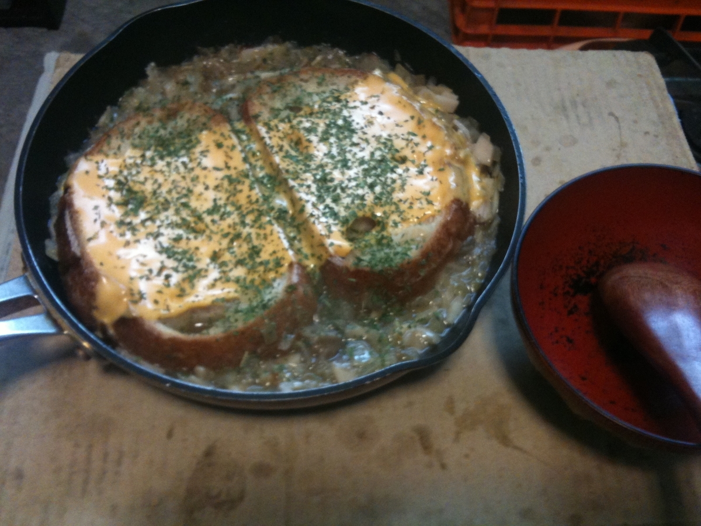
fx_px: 709
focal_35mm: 35
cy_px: 263
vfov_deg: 40.7
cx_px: 350
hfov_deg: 52.6
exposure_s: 1/15
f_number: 2.8
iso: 160
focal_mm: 3.85
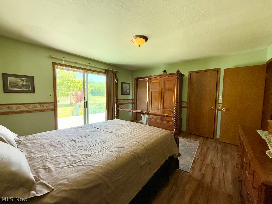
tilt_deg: -3.8
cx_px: 136
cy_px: 102
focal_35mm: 14
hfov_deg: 102.1
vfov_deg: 85.7
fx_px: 110
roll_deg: -0.9
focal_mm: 2.22
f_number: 2.2
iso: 160
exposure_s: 1/99
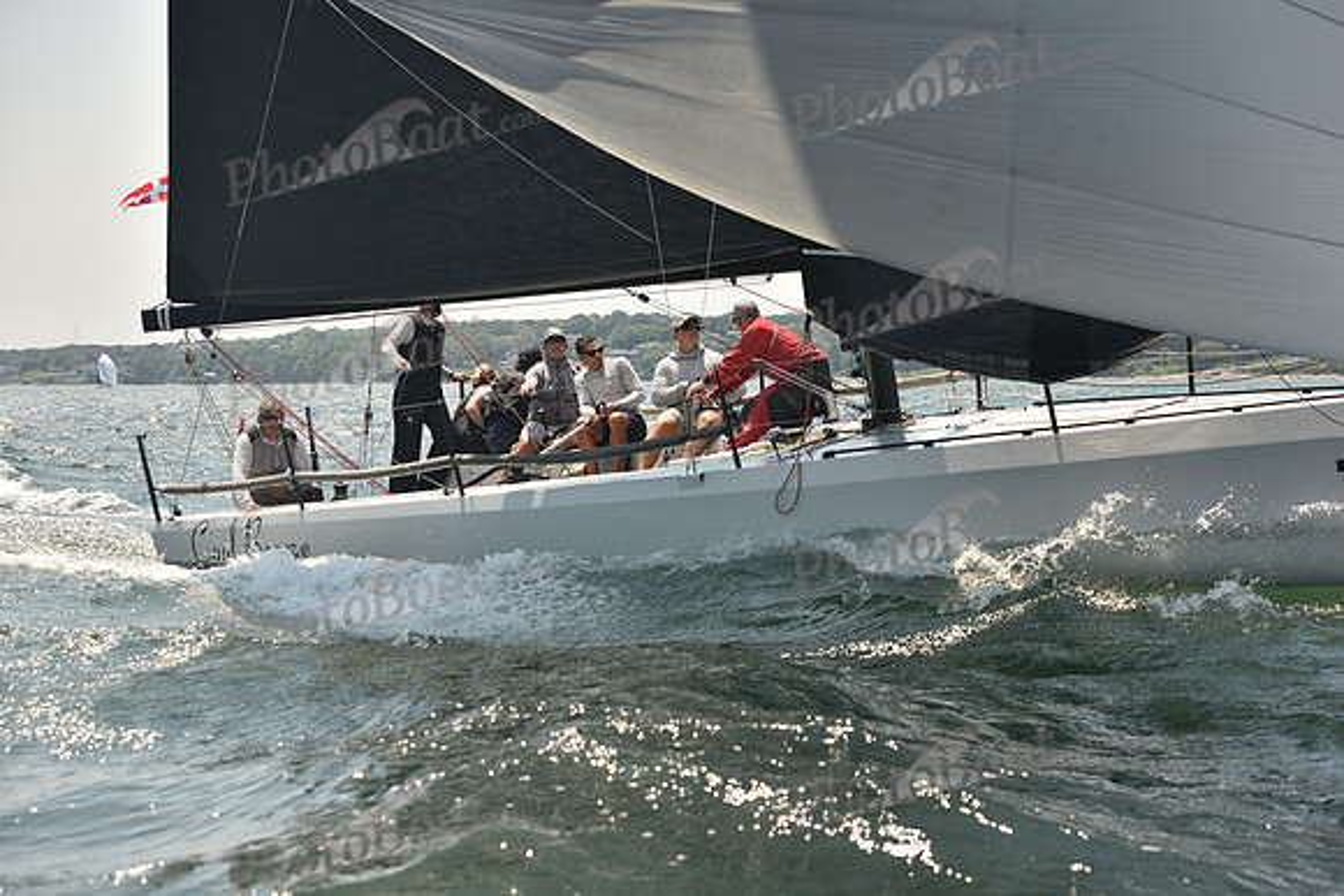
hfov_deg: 28.8
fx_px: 2614
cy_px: 448
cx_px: 672
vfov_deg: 19.5
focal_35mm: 70
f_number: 5.6
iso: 250
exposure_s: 1/640
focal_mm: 70
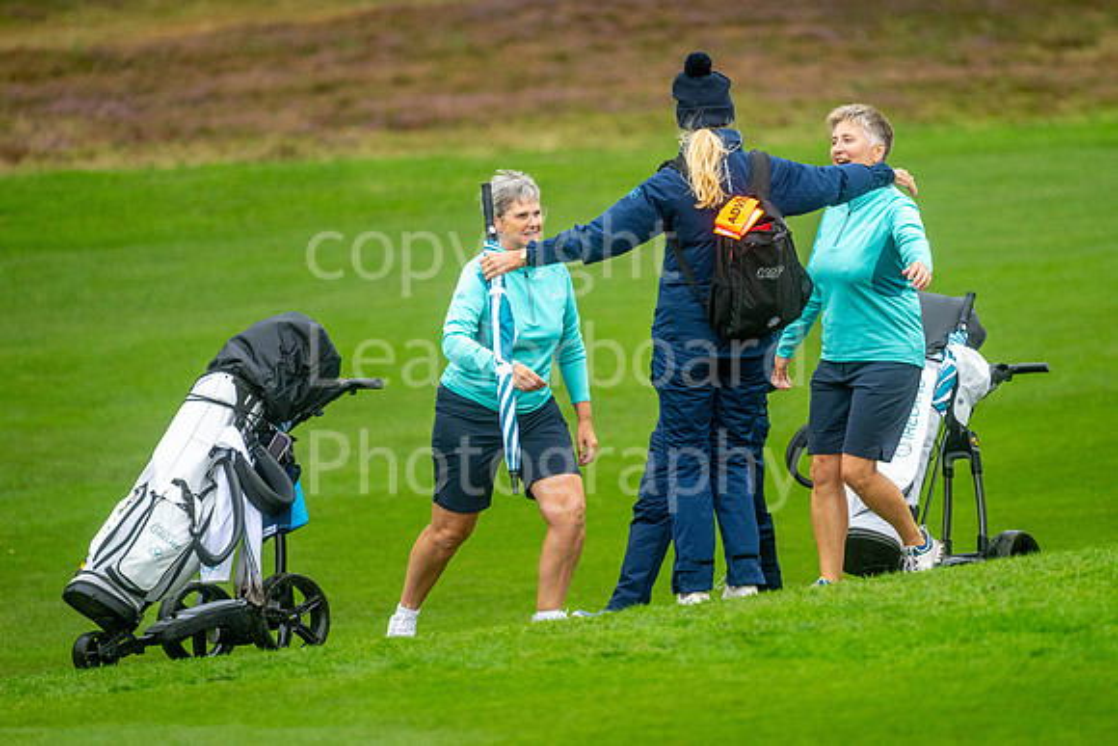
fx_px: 10206
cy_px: 337
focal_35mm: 329
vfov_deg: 4.2
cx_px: 612
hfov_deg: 6.3
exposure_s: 1/1250
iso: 800
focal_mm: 300
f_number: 4
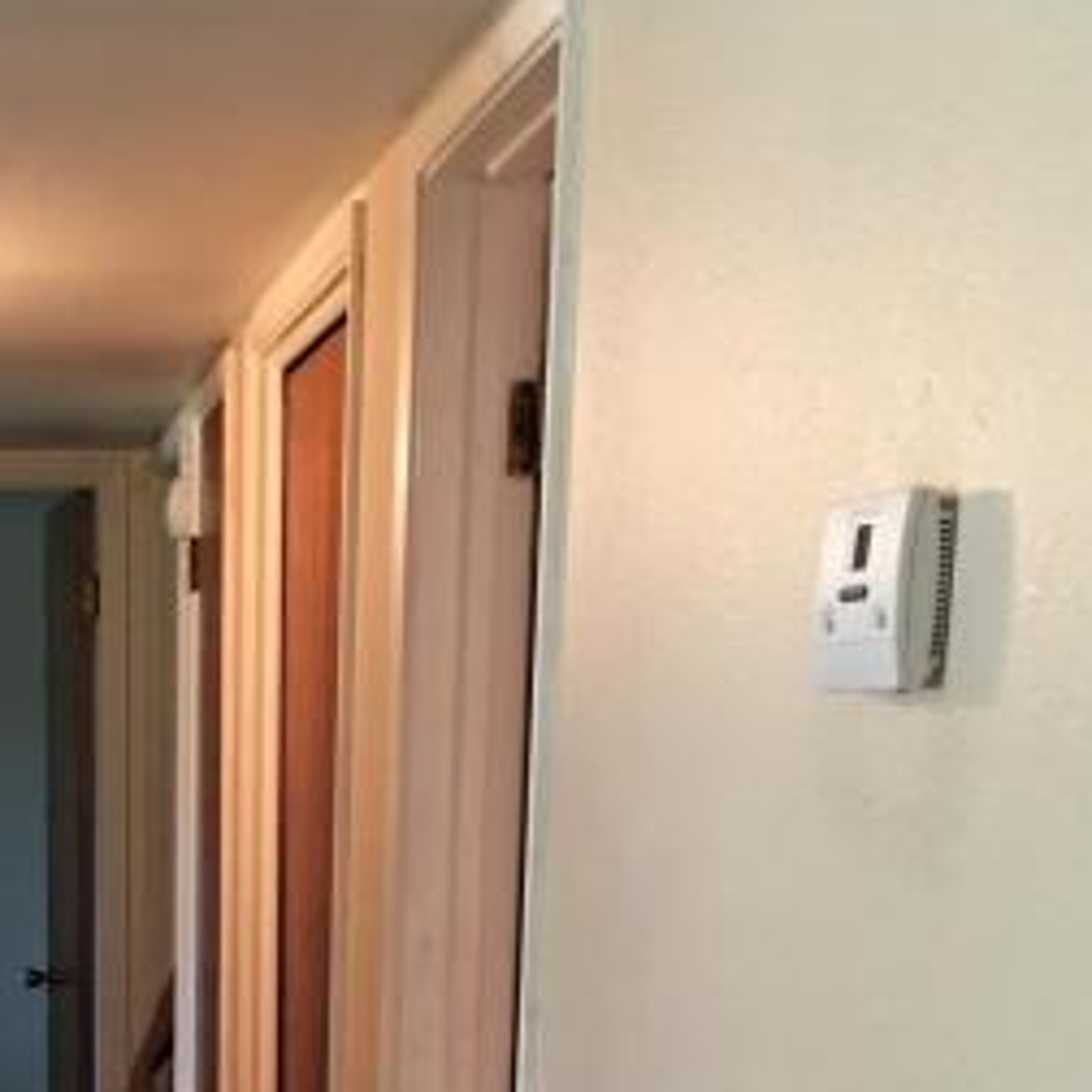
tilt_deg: -12.2
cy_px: 1343
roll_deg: +0.1
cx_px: 30
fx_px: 2784
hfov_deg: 21.5
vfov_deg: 20.6
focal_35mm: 78
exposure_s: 1/15
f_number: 2.2
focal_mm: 4.15
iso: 100
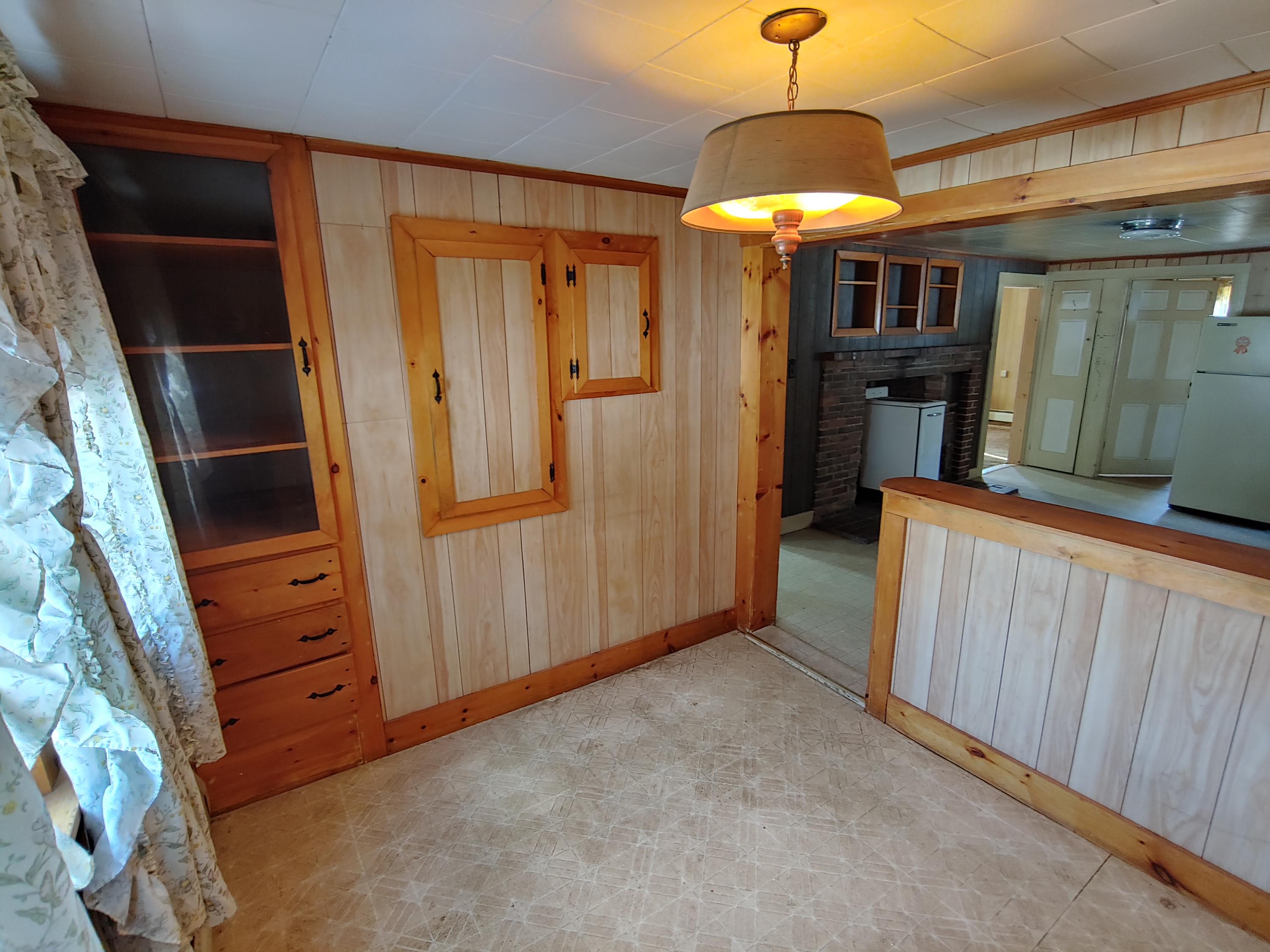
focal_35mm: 16
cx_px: 635
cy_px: 476
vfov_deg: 78.1
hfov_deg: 94.5
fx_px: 587
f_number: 1.9
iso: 400
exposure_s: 1/20
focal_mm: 2.18
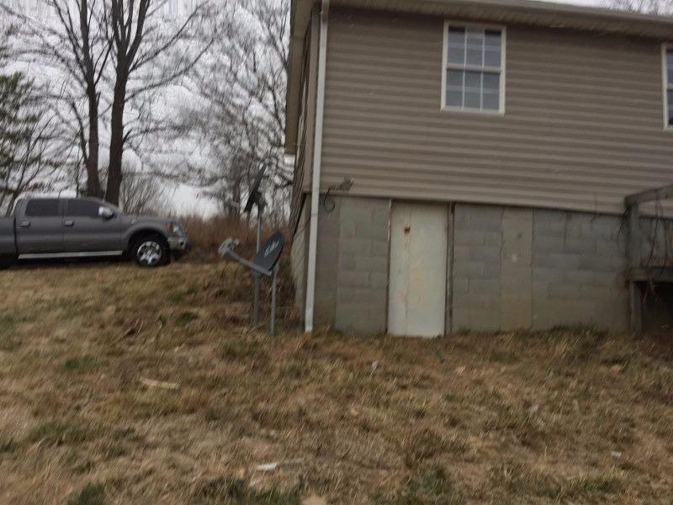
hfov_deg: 61.7
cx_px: 336
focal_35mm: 29
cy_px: 252
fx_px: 564
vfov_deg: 48.2
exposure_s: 1/120
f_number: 2.2
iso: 50
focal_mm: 4.15
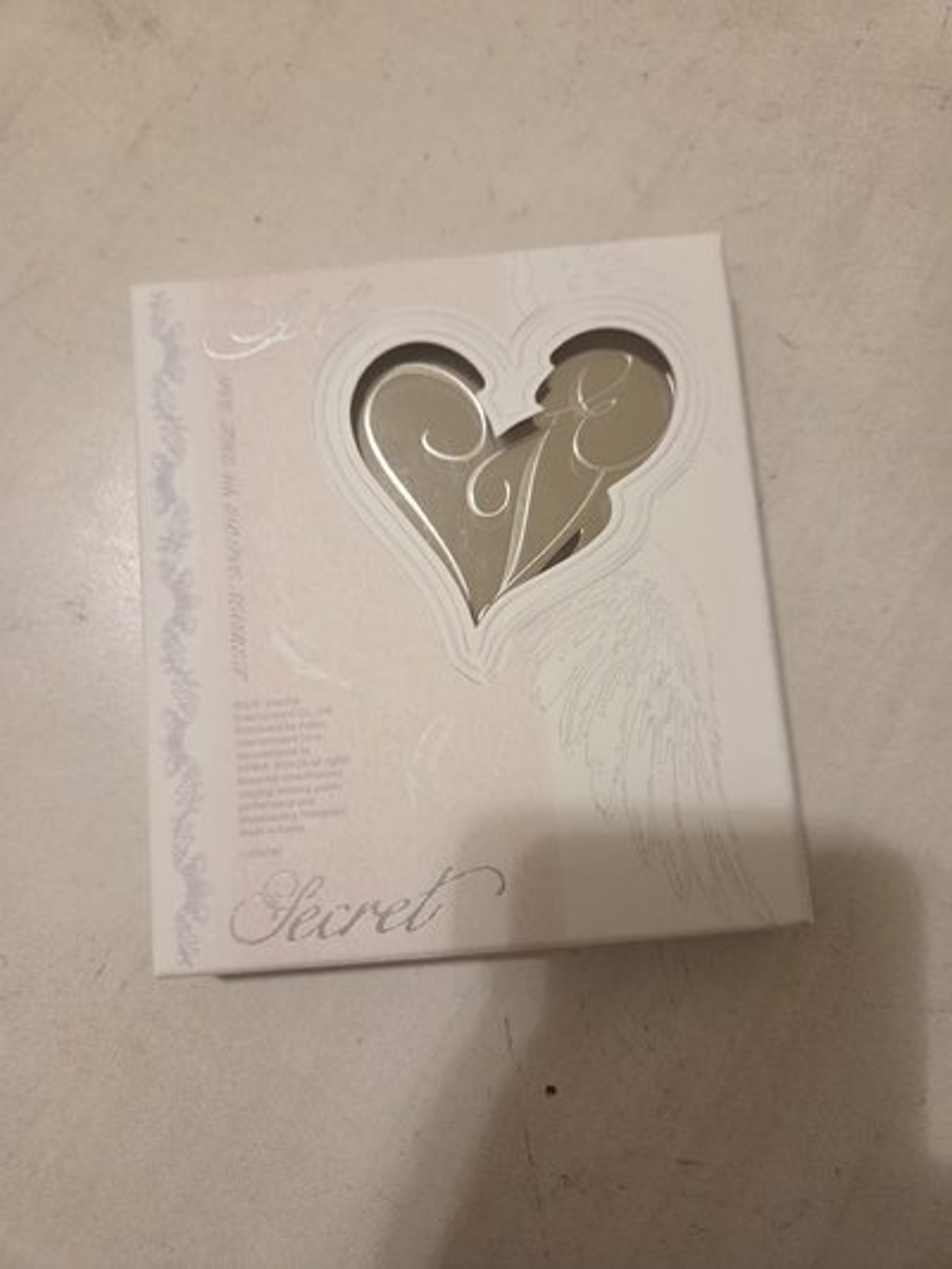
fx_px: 843
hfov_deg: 58.9
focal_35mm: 23
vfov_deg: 73.9
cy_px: 634
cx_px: 476
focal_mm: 5.4
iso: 800
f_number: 1.8
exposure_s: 1/120
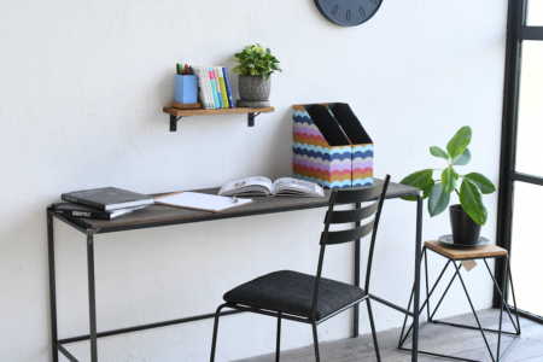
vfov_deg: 22.6
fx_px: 905
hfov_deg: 33.4
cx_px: 272
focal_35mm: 60
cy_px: 181
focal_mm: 40
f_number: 7.1
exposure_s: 1/400
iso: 1600
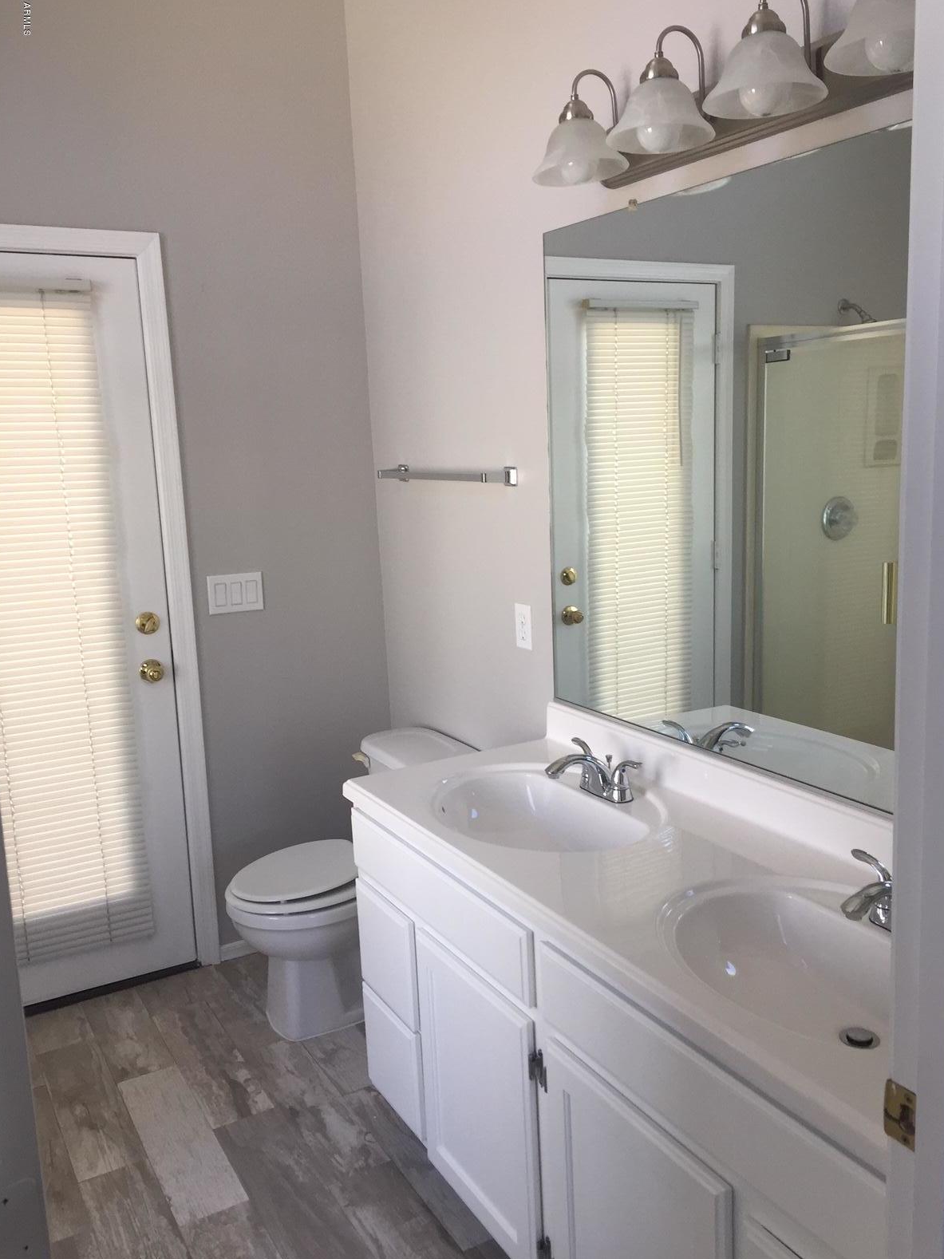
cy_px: 624
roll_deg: +2.1
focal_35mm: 30
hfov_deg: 46.8
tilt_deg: -8.0
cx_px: 483
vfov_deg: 60.0
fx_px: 1091
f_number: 2.2
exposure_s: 1/120
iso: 50
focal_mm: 4.15
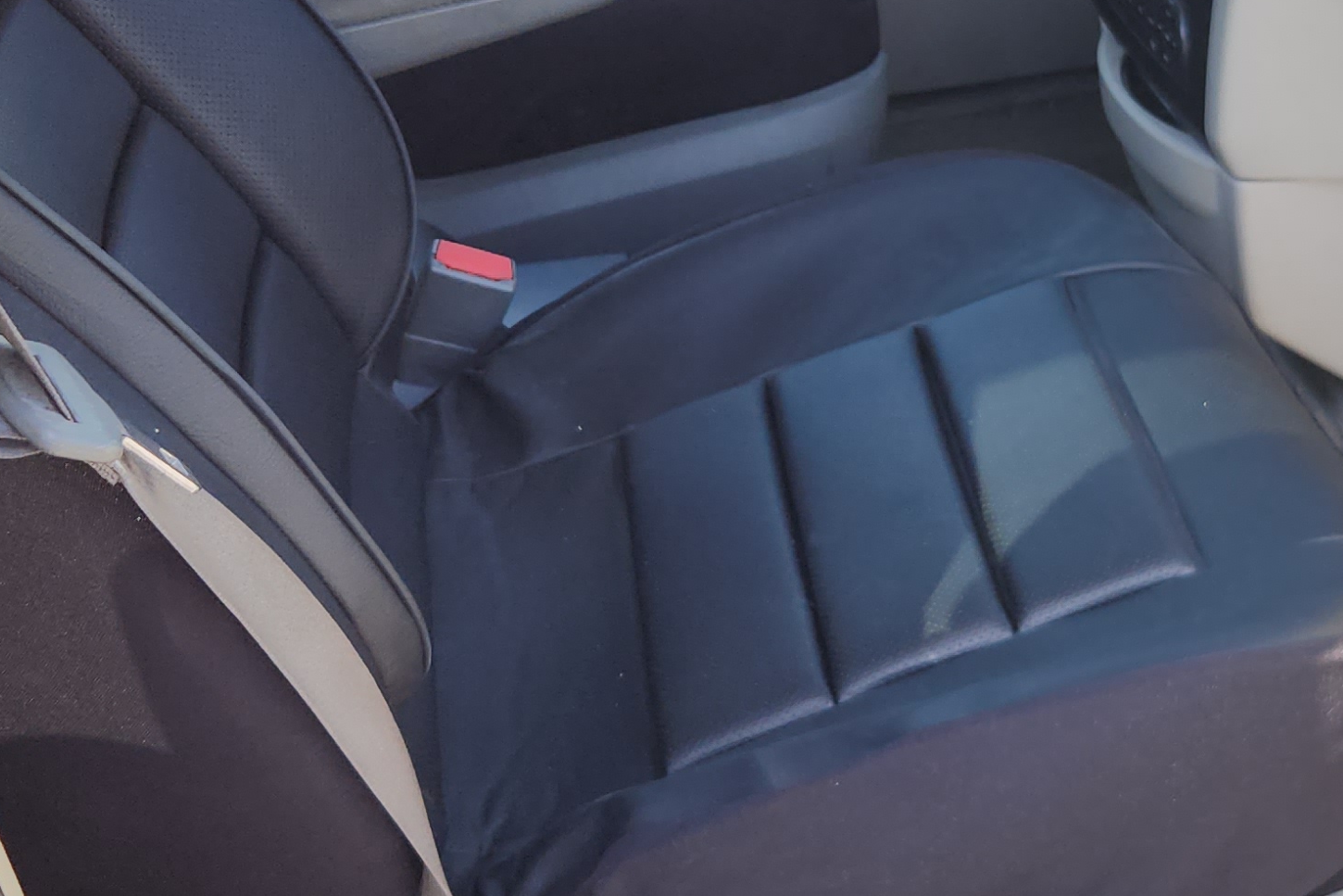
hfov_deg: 30.2
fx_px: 2462
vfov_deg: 20.6
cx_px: 931
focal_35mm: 66
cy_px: 324
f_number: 1.8
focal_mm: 5.4
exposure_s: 1/304
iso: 20
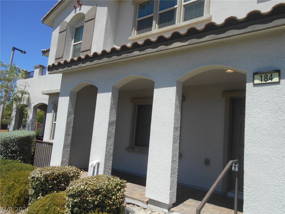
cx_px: 142
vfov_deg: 53.1
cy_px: 107
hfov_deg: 67.3
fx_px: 214
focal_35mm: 26
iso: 80
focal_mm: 4.6
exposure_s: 1/1000
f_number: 3.2
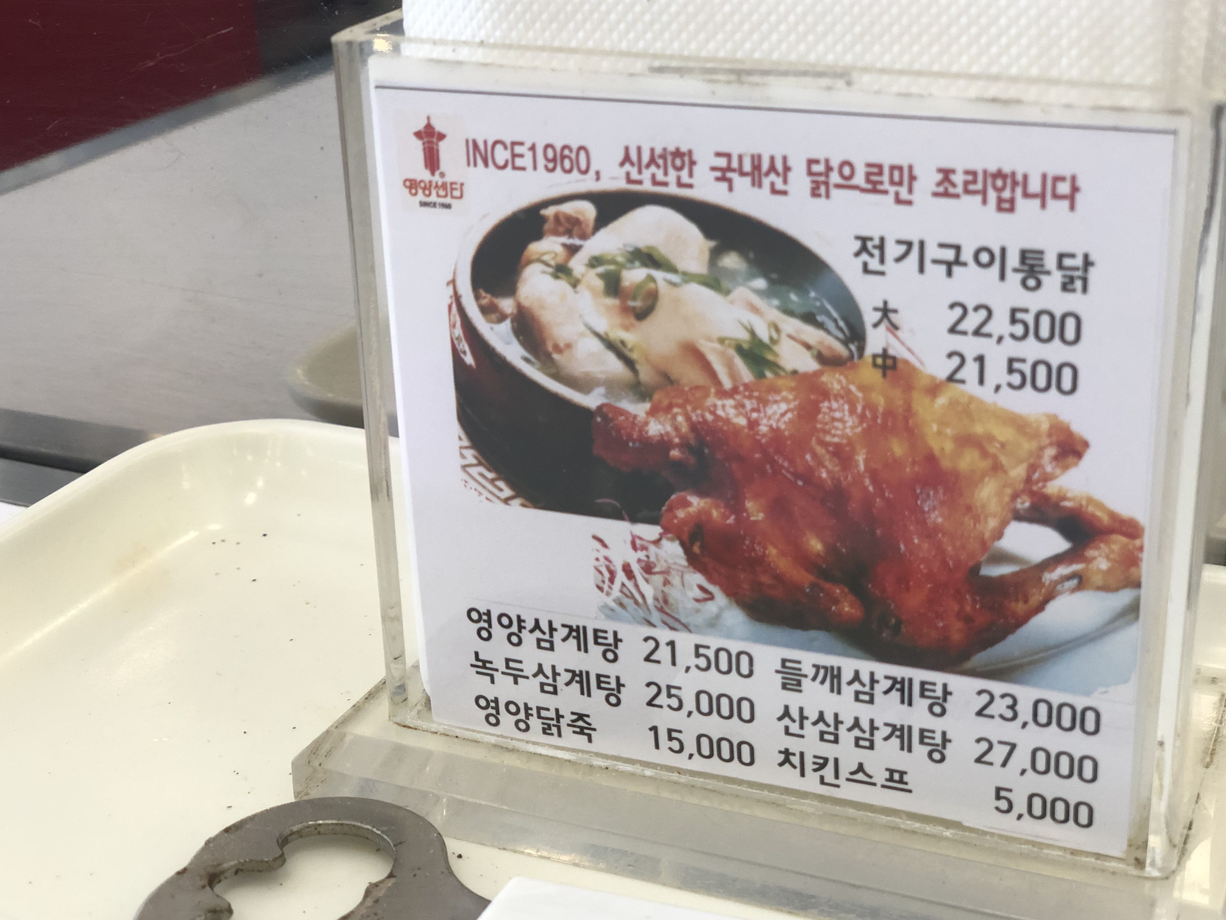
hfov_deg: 34.3
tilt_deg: -23.4
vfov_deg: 26.1
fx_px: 1983
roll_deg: +2.2
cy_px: 471
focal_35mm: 56
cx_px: 654
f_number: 2.4
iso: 80
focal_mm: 6
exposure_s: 1/60
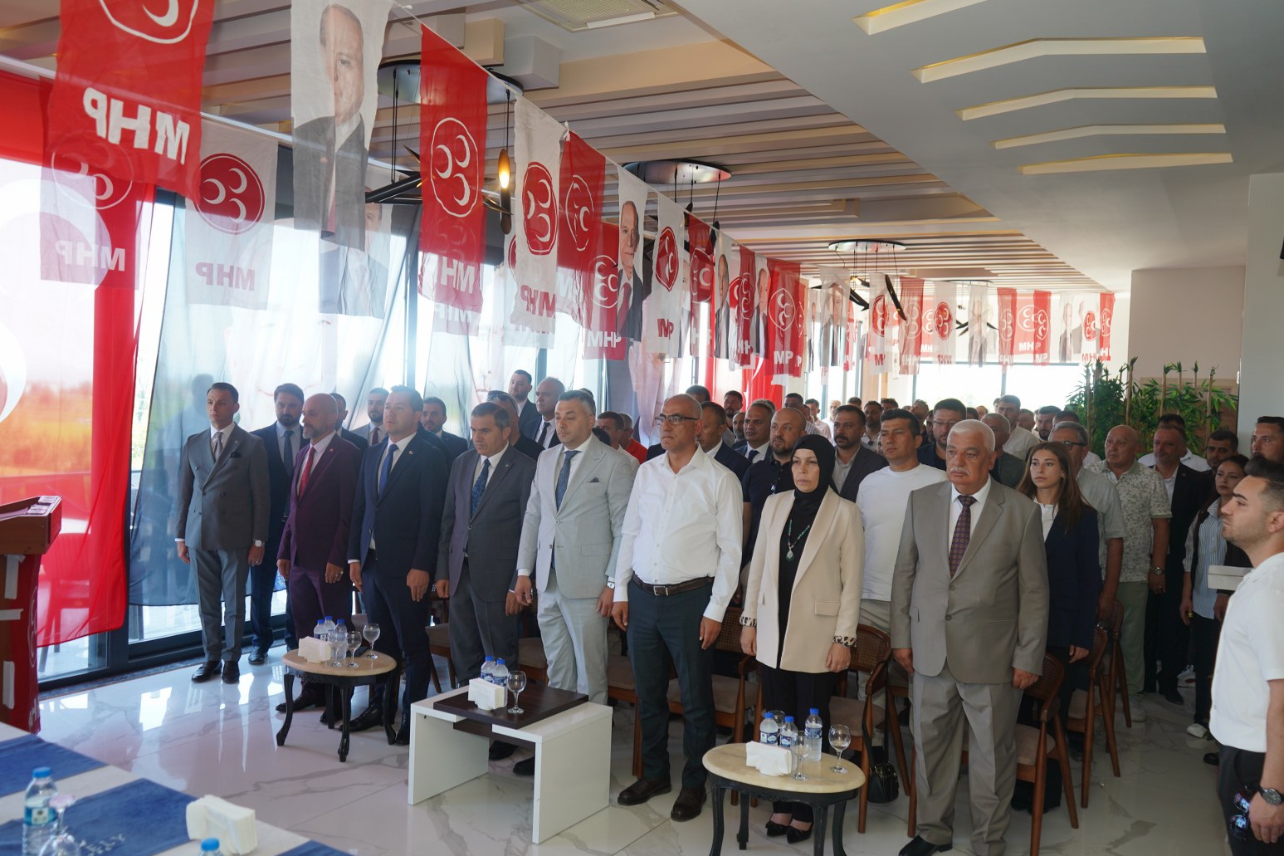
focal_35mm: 30
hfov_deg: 61.9
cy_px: 429
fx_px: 1070
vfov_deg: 43.6
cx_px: 658
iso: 160
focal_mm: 29
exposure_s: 1/60
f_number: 4
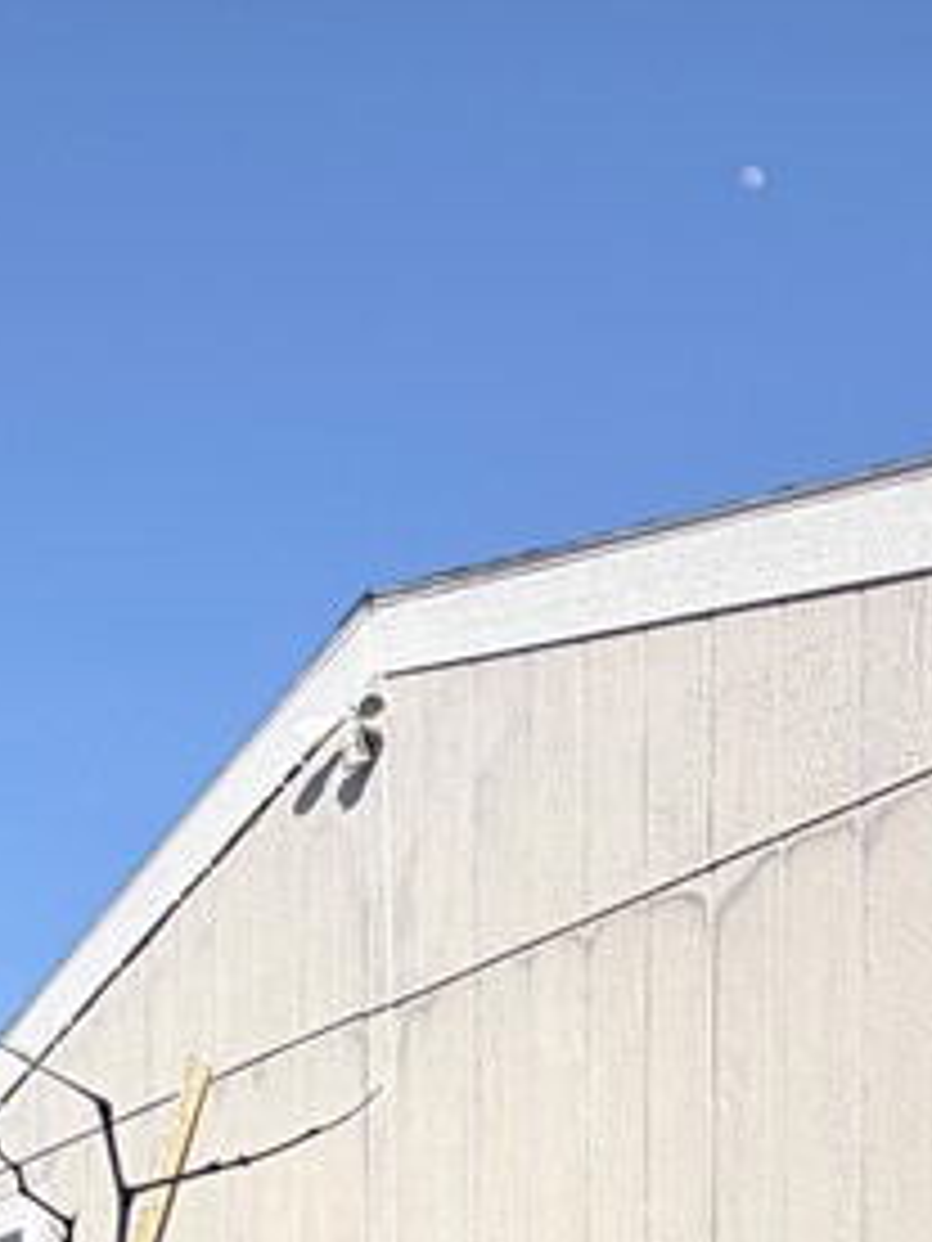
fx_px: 1867
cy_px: 1678
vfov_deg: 28.8
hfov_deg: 28.0
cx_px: 396
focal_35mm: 52
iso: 20
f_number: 2.2
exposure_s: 1/914
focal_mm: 2.22
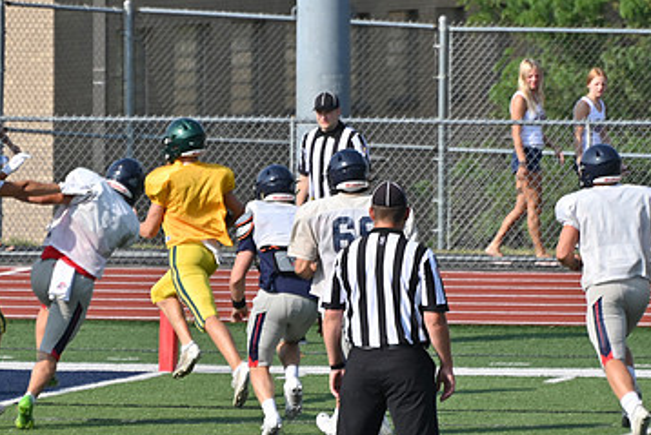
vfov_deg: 2.3
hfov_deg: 3.4
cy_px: 248
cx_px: 247
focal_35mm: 608
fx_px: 10999
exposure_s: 1/800
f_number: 5.6
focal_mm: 250
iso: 110
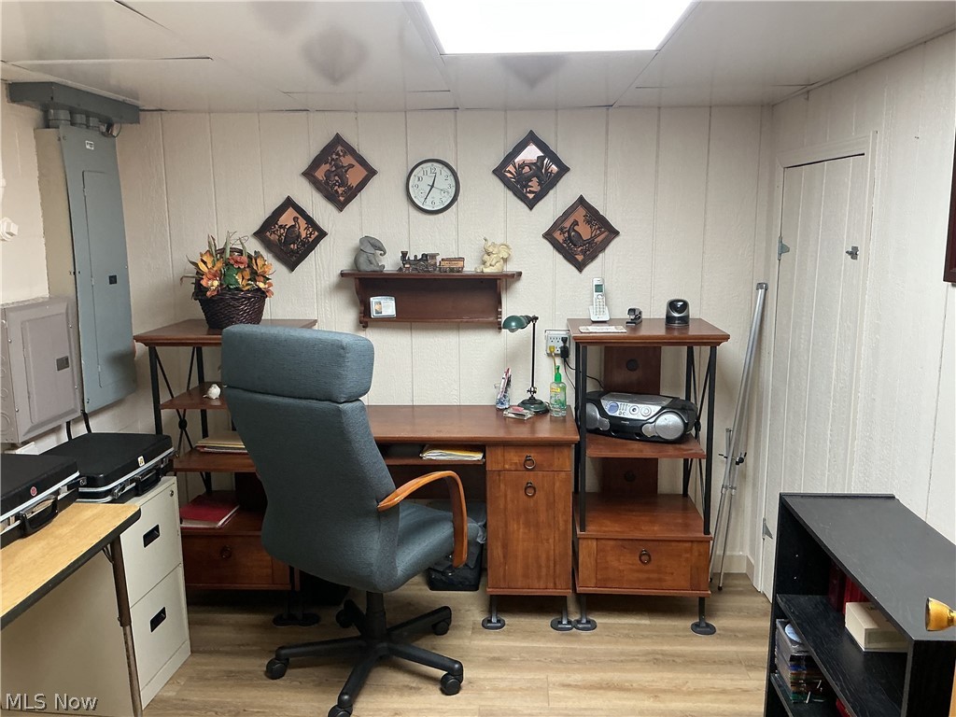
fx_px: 801
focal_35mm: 29
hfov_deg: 61.7
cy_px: 358
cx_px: 478
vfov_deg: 48.2
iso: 100
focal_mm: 3
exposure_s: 1/60
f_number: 1.8
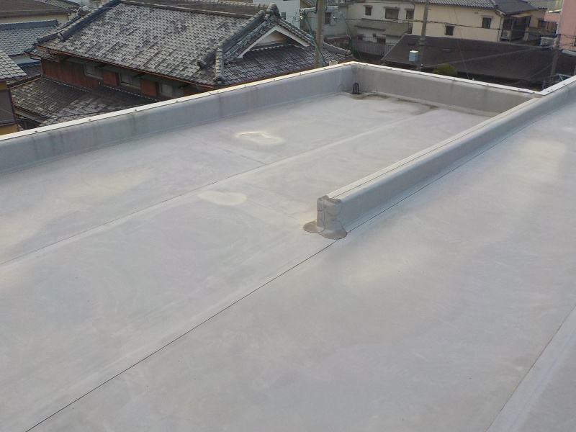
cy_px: 216
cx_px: 288
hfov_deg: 60.0
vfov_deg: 46.8
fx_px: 499
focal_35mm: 30
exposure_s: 1/320
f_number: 3.3
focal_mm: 4.1
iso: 125
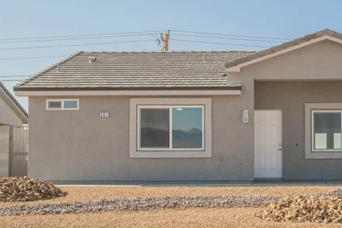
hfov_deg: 28.8
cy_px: 149
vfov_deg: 19.7
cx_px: 261
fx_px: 656
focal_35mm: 69
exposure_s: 1/250
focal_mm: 30
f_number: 8
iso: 100
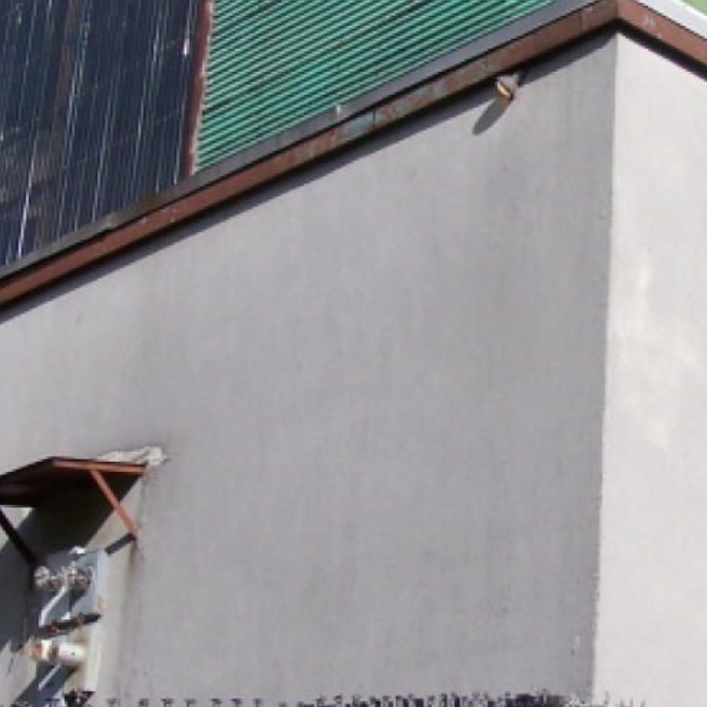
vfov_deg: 18.7
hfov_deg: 18.6
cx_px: 511
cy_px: 352
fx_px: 2149
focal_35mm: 93
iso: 80
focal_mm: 6.3
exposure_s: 1/1000
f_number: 4
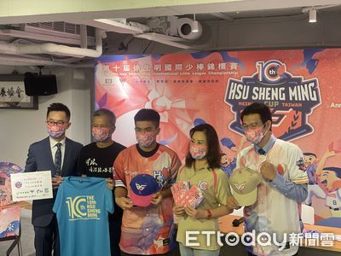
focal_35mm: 52
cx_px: 170
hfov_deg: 36.8
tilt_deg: -4.7
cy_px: 128
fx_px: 512
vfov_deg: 28.0
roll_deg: -0.3
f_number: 2
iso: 125
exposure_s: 1/33
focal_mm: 6
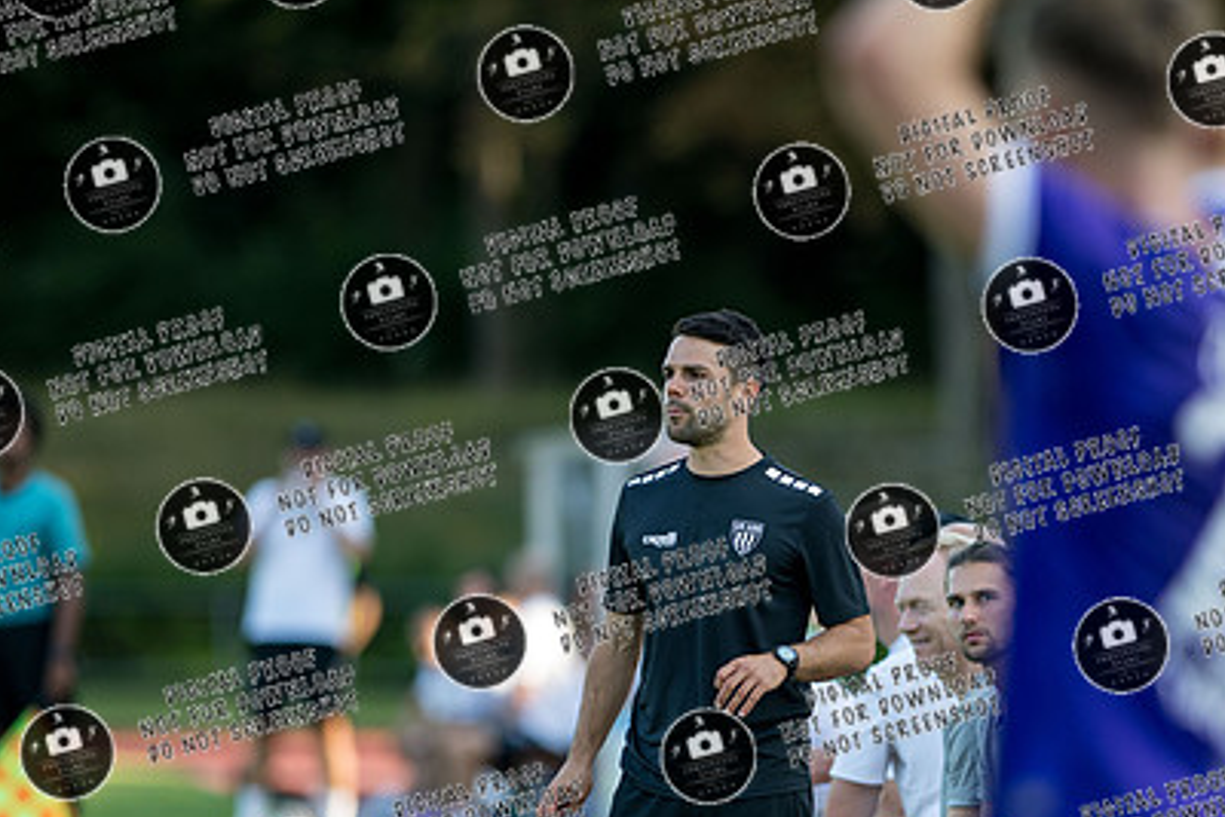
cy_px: 568
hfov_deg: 4.7
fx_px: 14807
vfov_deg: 3.2
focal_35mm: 435
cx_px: 680
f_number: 3.2
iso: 800
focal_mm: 300
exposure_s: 1/1600
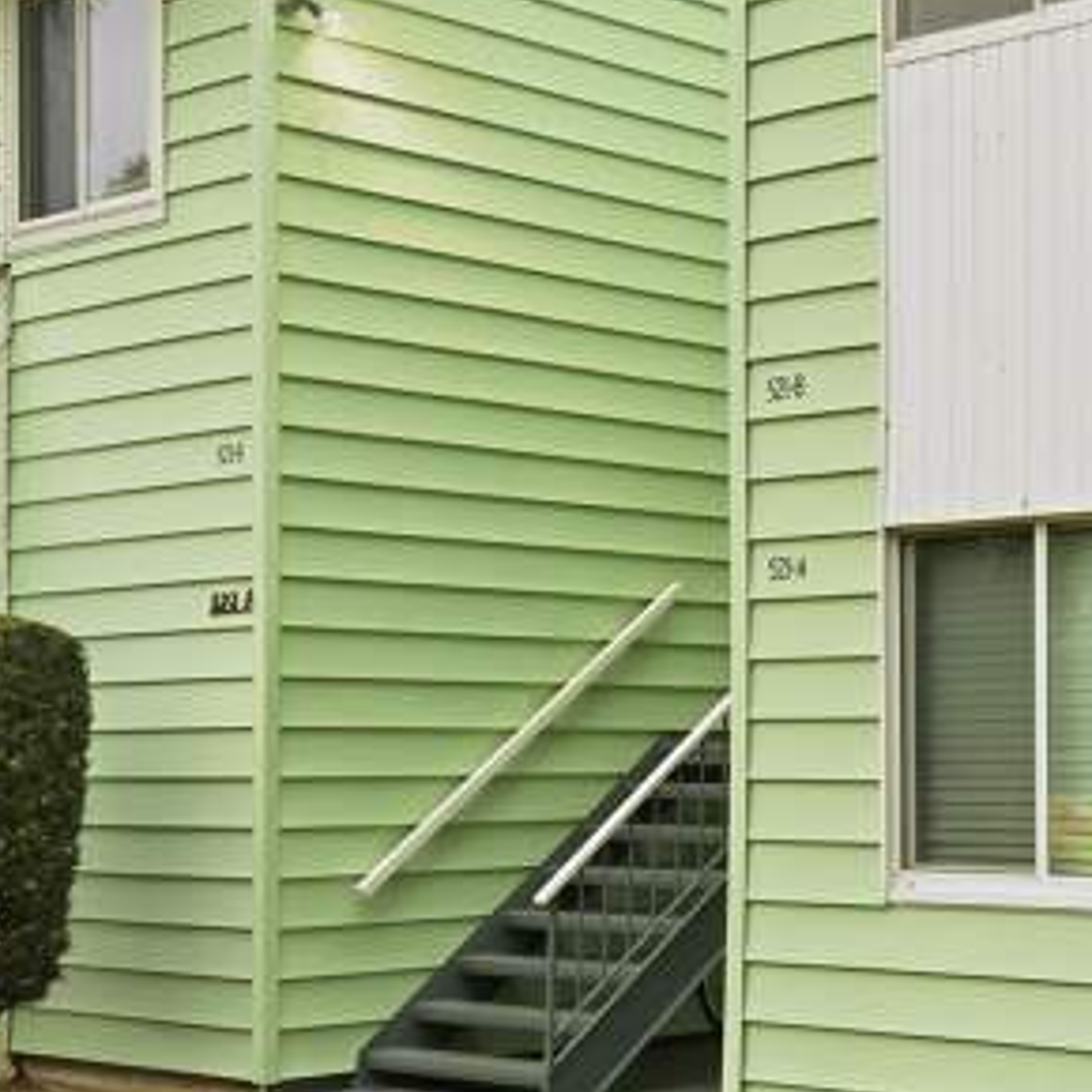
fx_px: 2677
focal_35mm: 75
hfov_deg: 22.9
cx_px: 795
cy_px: 714
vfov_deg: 23.0
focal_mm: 32
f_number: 4
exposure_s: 1/160
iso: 800
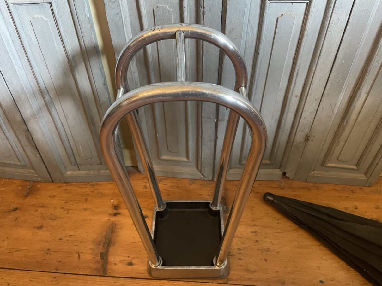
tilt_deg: -44.6
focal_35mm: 26
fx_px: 287
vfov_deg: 53.1
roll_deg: +2.0
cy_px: 143
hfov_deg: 67.3
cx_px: 191
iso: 500
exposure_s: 1/33
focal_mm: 4.2
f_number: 1.6
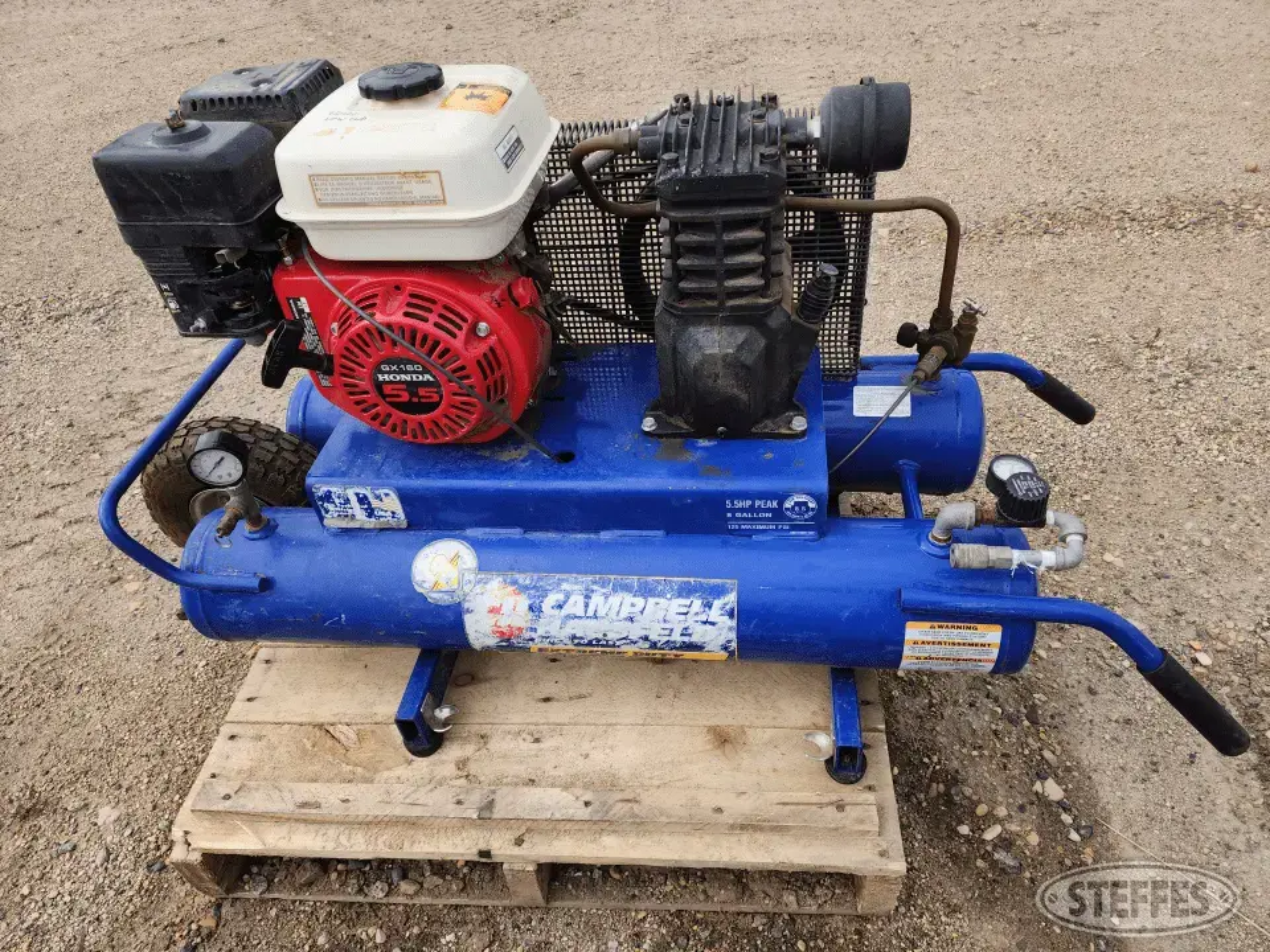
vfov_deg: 58.9
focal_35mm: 23
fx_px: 844
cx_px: 635
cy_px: 476
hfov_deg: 73.9
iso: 12
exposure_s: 1/591
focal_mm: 6.4
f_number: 1.8
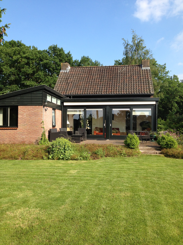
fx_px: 247
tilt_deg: -3.5
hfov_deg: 40.7
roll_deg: -0.6
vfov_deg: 52.6
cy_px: 122
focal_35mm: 35
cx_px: 92
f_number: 2.4
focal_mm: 4.28
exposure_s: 1/935
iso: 50
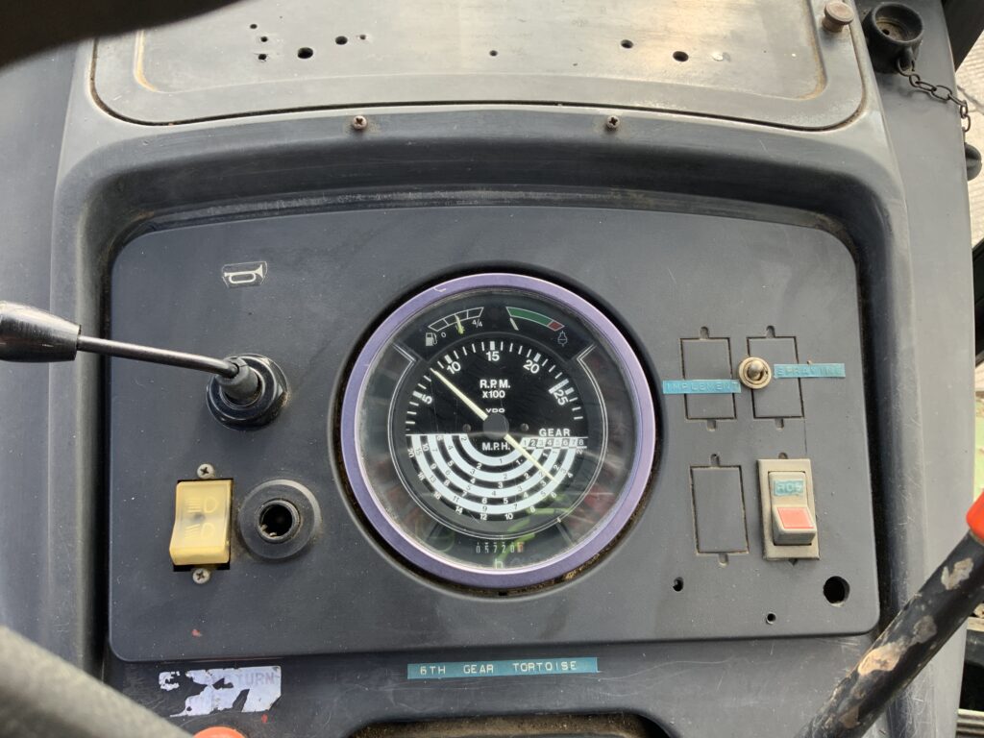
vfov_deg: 48.2
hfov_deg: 61.7
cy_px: 369
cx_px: 492
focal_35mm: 29
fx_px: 824
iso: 32
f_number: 1.8
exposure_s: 1/122
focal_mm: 3
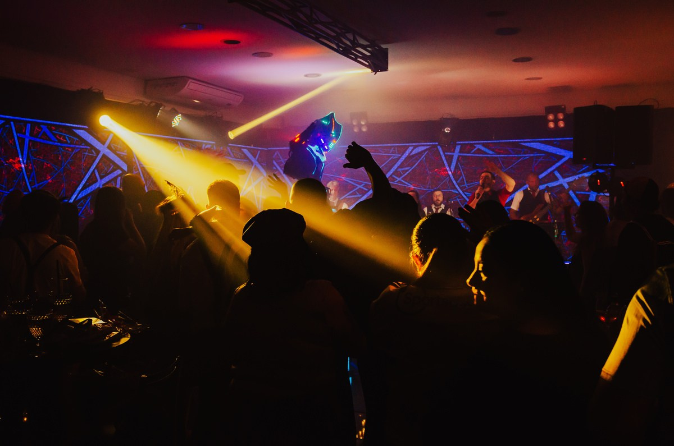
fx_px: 701
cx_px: 337
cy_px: 223
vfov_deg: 35.3
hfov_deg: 51.4
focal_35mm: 38
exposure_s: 1/200
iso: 800
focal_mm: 25
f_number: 4
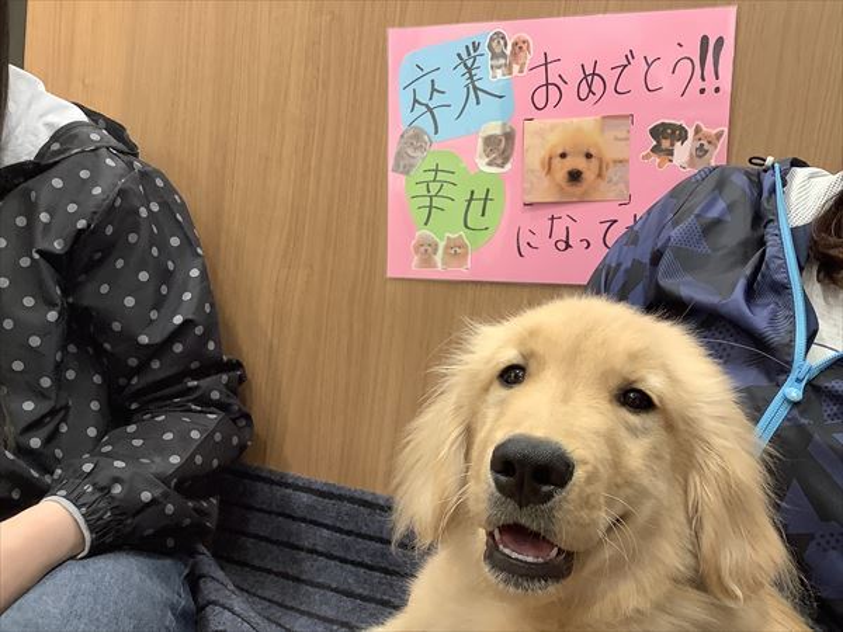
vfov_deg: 45.4
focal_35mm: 31
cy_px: 316
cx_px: 422
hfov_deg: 58.4
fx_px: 755
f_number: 2.4
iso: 100
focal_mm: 3.3
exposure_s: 1/50
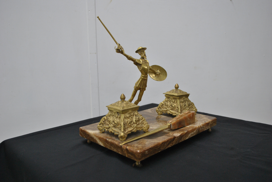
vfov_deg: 40.1
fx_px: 250
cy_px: 91
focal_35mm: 33
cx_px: 136
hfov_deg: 57.2
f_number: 3.8
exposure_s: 1/40
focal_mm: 22
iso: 400
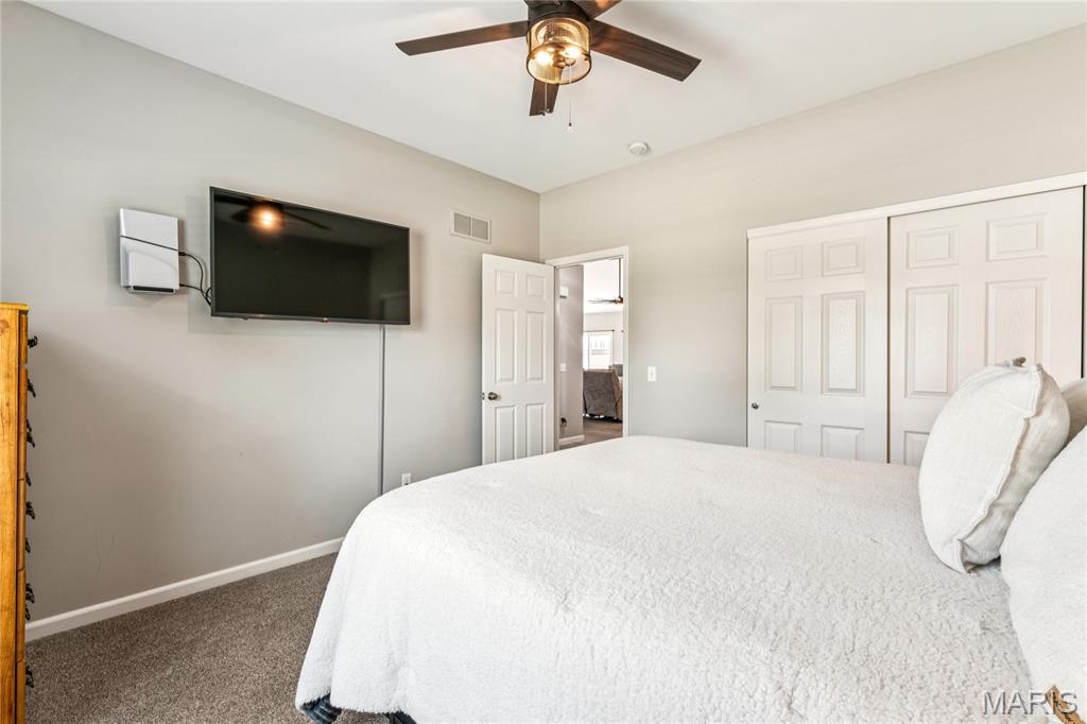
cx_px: 544
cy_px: 362
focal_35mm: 16
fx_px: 480
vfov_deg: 74.1
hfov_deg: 97.1
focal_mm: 15.9
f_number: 13
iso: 320
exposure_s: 1/5
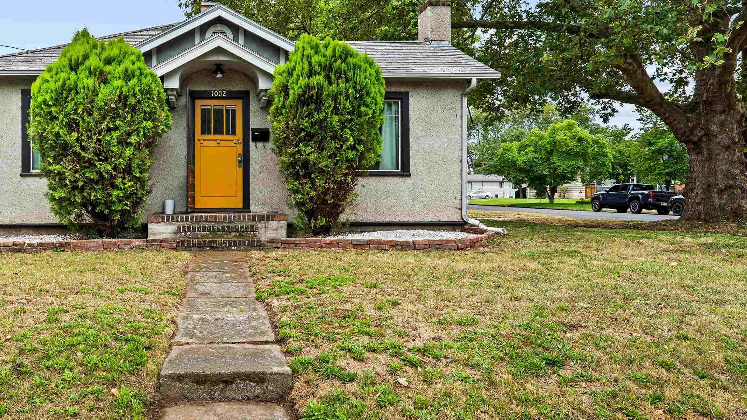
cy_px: 128
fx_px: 555
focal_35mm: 28
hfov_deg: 65.6
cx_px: 234
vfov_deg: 40.8
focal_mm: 19
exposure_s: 1/20
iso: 100
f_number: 8
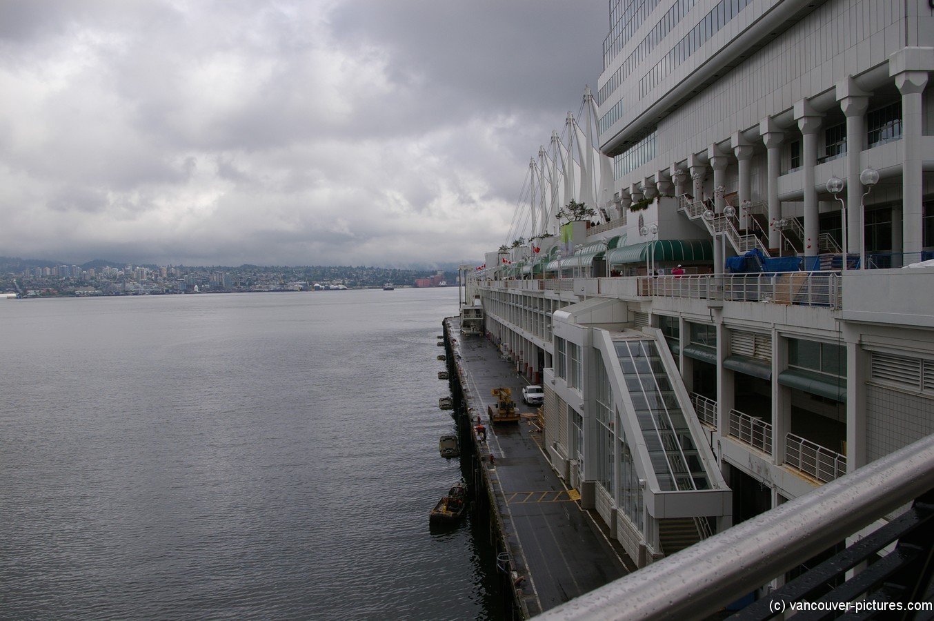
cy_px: 310
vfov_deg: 41.6
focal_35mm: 32
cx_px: 467
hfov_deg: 59.5
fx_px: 816
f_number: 9.5
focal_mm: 21
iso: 200
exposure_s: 1/500
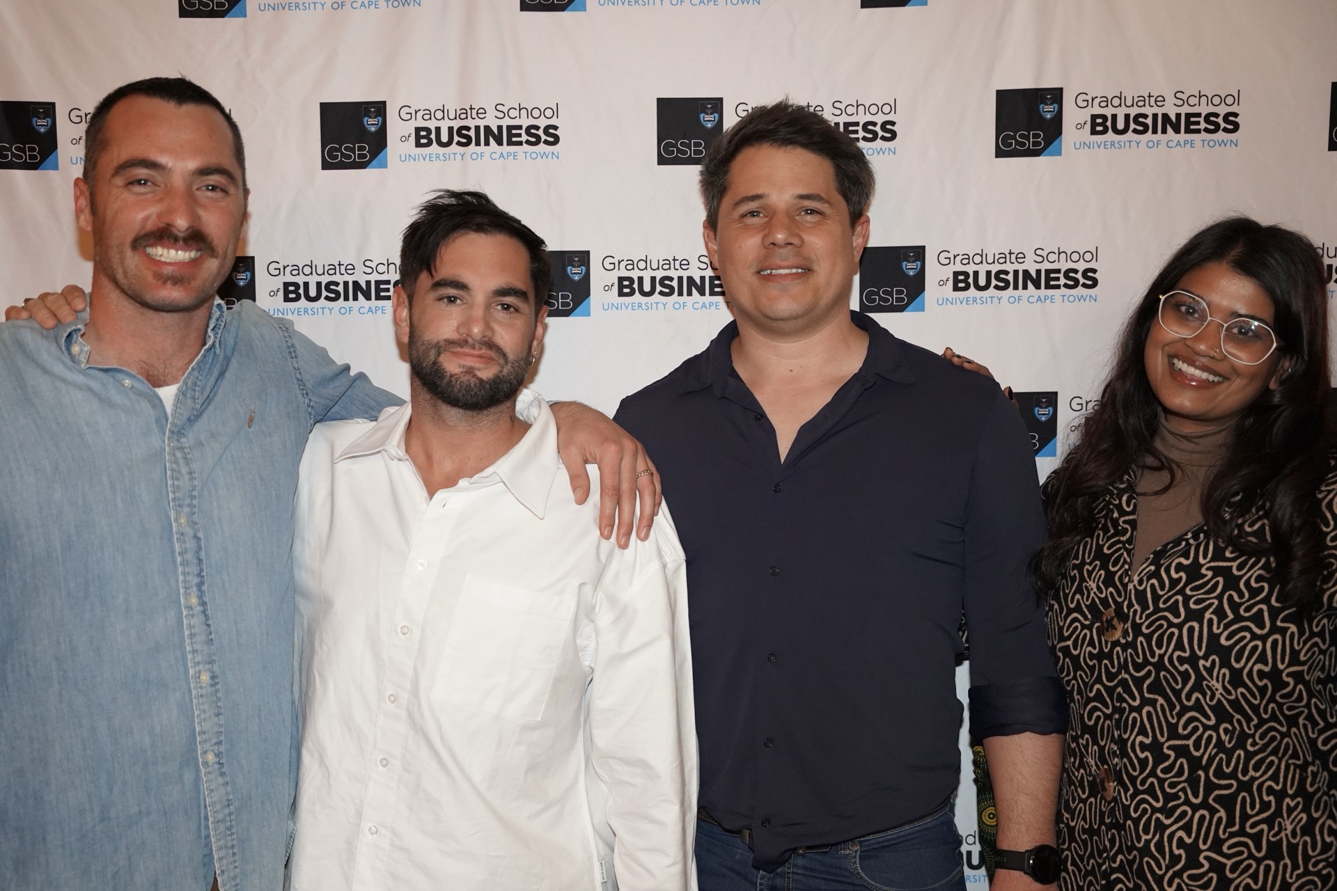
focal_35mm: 42
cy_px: 446
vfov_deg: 31.5
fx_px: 1578
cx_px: 668
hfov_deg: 45.9
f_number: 3.2
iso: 5000
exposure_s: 1/160
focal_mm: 42.5
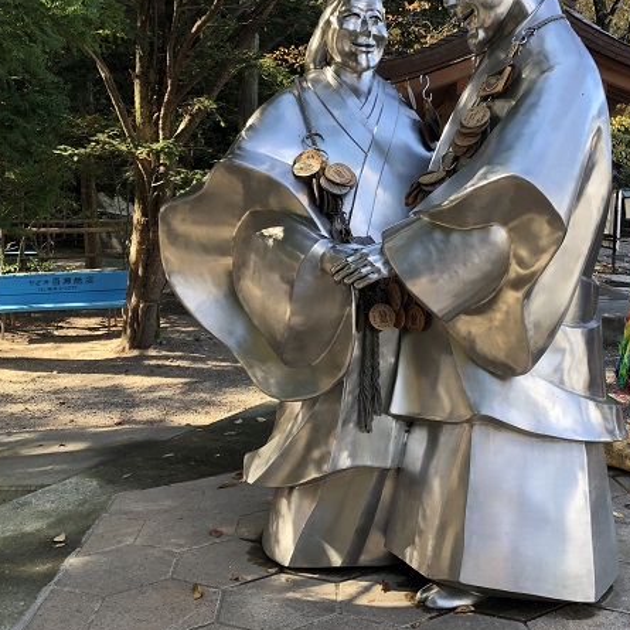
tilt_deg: -3.4
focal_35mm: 40
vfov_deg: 41.7
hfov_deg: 41.2
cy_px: 260
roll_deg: -0.8
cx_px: 432
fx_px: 824
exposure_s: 1/120
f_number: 1.8
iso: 32
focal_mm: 3.99
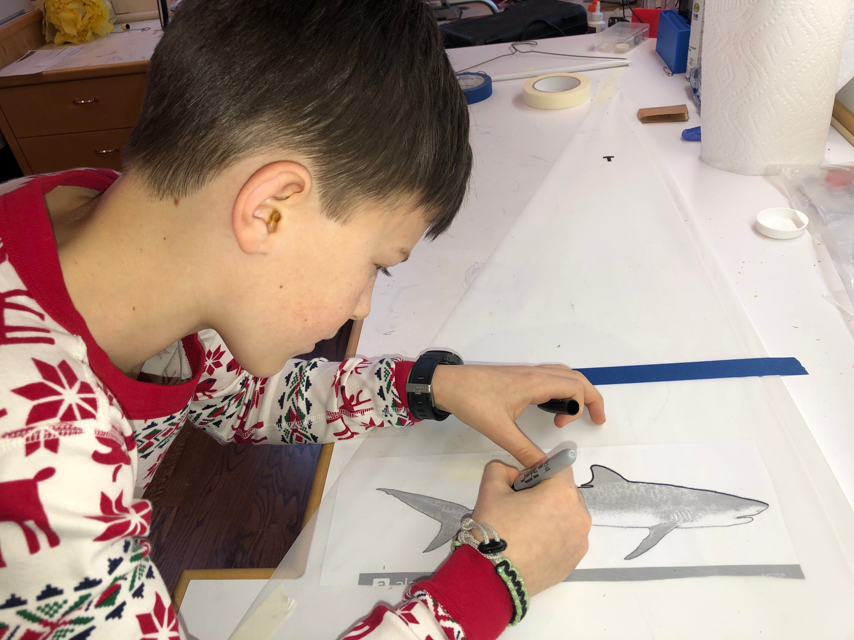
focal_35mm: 28
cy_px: 320
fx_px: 691
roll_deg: +9.2
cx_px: 427
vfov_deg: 49.7
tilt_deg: -36.2
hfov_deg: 63.4
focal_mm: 3.99
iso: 20
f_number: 1.8
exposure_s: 1/27
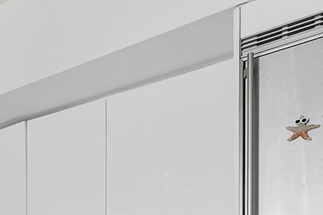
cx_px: 7
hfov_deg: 36.6
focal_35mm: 49
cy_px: 302
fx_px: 439
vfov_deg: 23.3
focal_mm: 10
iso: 160
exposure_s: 1/10
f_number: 11
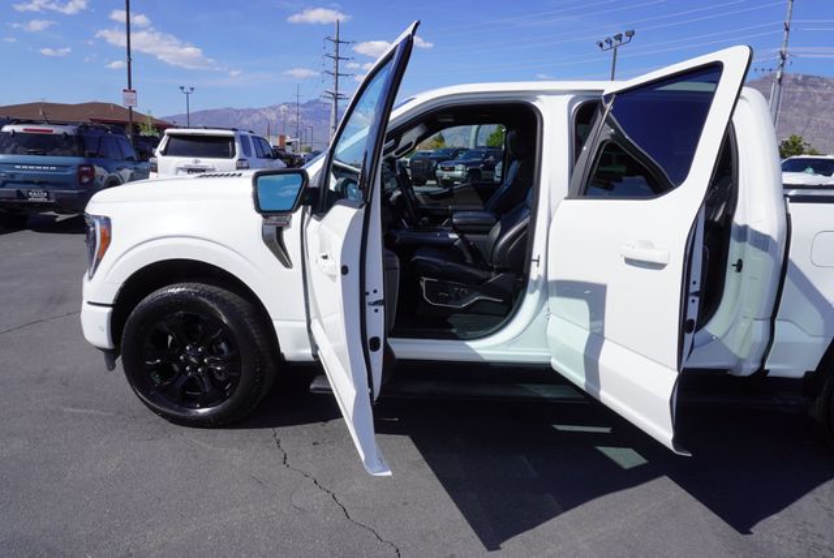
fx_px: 556
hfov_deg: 73.7
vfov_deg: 53.2
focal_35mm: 24
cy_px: 279
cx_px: 417
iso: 100
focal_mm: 16
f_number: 10
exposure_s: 1/200
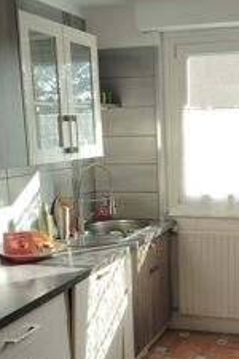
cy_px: 224
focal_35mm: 55
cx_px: 190
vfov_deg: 36.0
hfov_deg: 24.2
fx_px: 548
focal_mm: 4.22
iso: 66
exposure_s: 1/100
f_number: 1.8
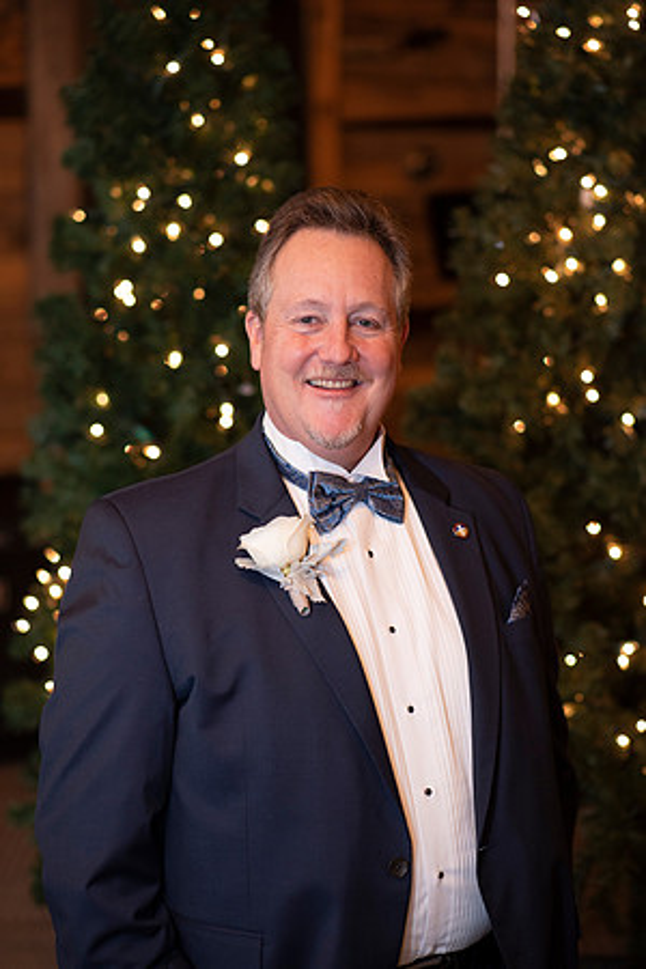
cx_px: 323
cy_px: 484
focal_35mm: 85
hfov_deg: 16.1
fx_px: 2288
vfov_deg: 23.9
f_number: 2.2
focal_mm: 85
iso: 1000
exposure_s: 1/200
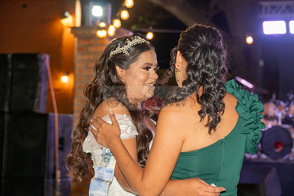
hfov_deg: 21.5
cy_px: 98
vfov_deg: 14.4
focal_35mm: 95
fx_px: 776
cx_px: 147
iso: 2000
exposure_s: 1/200
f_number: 6.3
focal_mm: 95
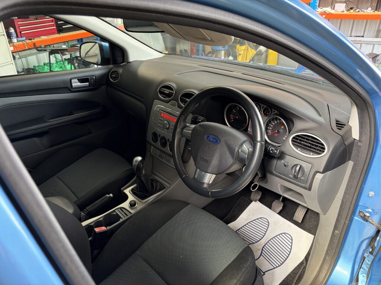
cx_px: 190
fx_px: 286
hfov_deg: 67.3
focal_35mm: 26
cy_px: 142
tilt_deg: -28.2
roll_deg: +1.8
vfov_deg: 53.1
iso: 100
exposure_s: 1/50
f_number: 1.6
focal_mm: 5.96
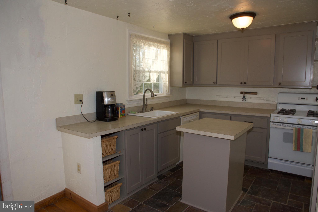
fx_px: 212
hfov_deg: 73.7
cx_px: 159
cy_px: 106
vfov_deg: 53.1
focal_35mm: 24
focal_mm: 24
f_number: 22
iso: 800
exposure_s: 1/15
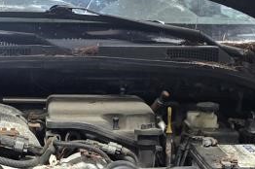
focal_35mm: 117
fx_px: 828
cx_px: 41
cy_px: 325
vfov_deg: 10.8
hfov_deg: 17.3
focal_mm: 6.3
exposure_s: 1/60
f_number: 1.7
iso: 500
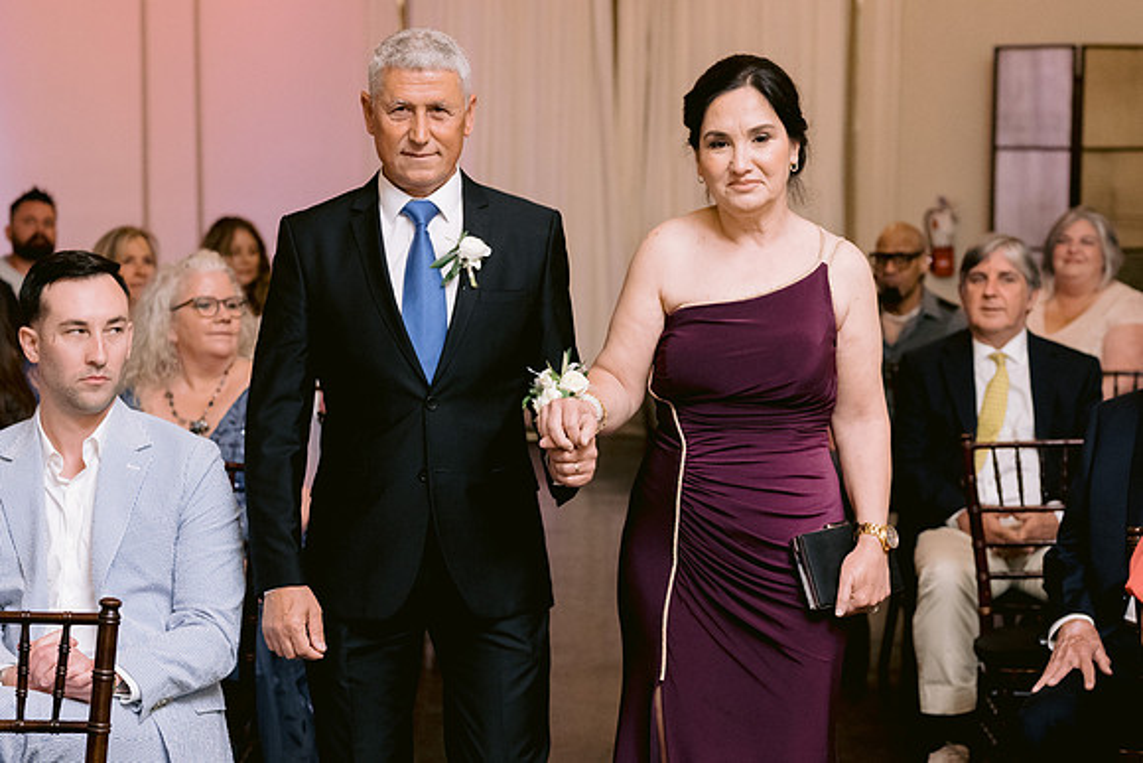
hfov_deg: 25.7
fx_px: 2501
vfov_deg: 17.3
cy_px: 522
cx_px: 556
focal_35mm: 79
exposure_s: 1/160
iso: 1600
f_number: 2.8
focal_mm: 50
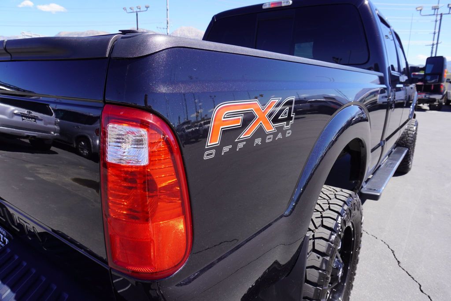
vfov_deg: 53.2
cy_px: 150
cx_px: 226
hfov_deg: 73.7
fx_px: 301
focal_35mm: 24
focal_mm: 16
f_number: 8
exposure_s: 1/125
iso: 100
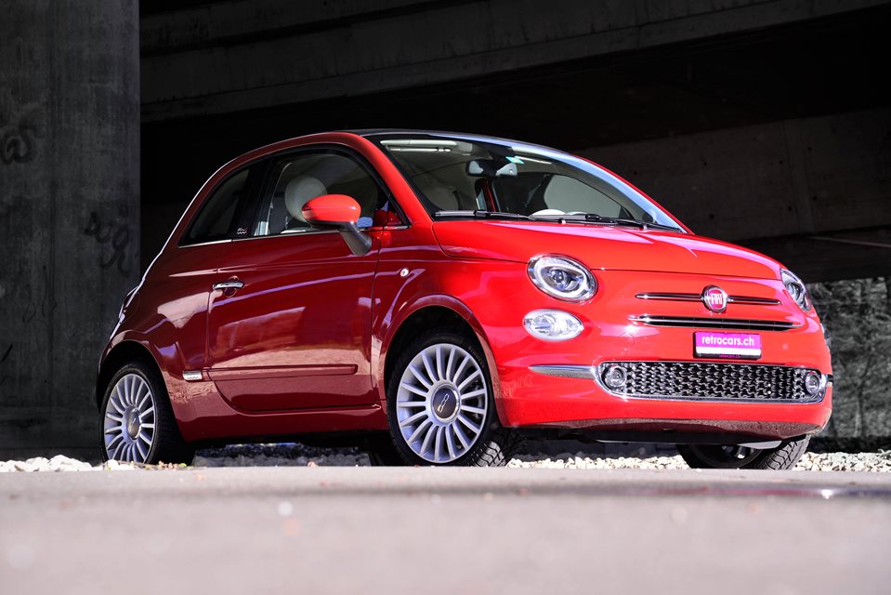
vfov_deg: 13.0
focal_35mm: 105
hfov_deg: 19.5
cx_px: 446
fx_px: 2599
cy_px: 298
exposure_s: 1/200
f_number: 8
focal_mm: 105
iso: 250
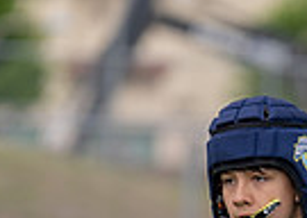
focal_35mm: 905
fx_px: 7879
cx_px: 427
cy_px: 382
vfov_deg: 1.6
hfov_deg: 2.2
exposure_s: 1/1250
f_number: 2.8
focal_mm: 162
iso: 100
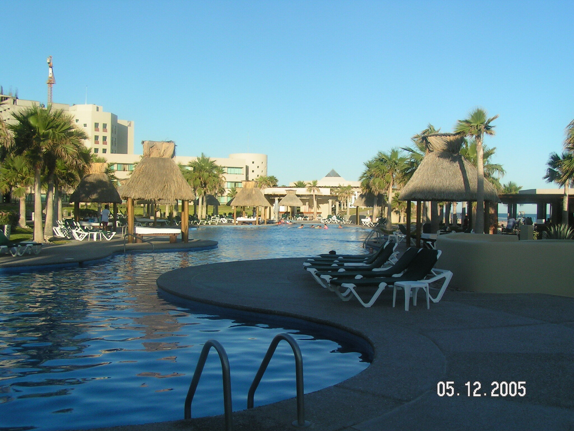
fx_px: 630
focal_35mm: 38
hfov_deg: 49.0
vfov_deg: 37.7
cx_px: 287
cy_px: 216
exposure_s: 1/320
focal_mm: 5.8
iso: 50
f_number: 5.6
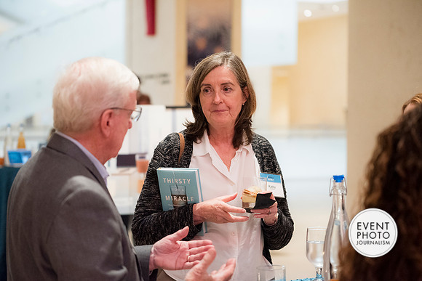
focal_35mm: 80
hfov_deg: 25.4
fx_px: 938
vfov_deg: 17.1
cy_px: 140
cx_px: 211
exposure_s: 1/160
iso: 5000
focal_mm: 80
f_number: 2.8
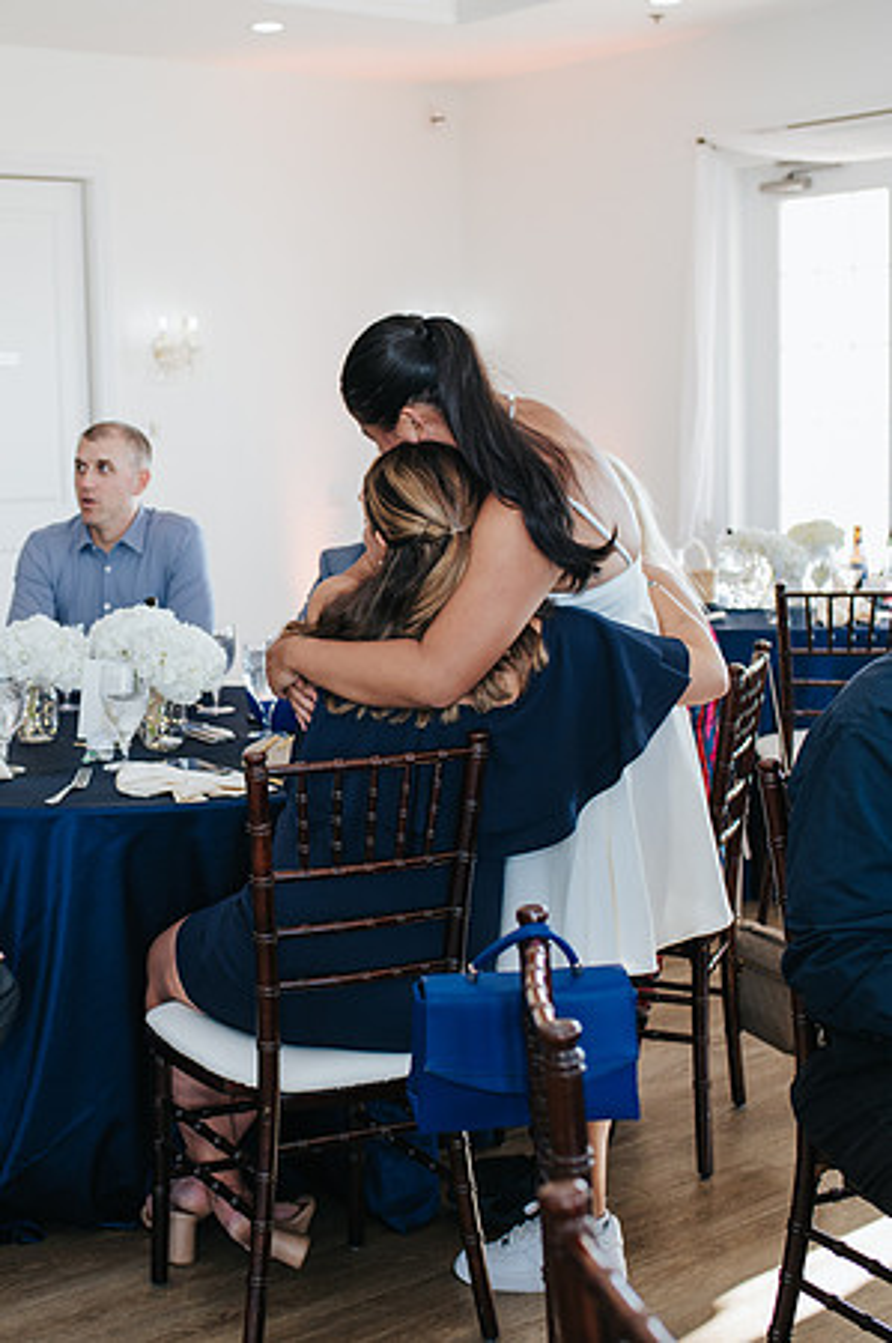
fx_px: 1993
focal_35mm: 53
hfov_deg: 24.7
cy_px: 663
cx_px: 134
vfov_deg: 37.2
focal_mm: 35
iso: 800
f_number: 3.2
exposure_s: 1/200
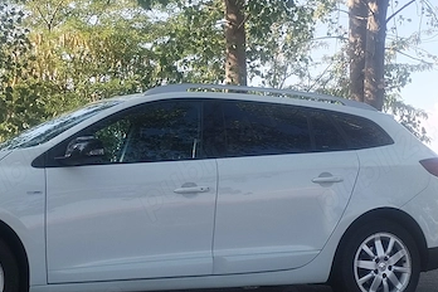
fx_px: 852
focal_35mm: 70
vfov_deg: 19.4
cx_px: 131
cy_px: 166
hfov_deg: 28.6
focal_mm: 4.75
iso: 100
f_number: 1.8
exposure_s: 1/423
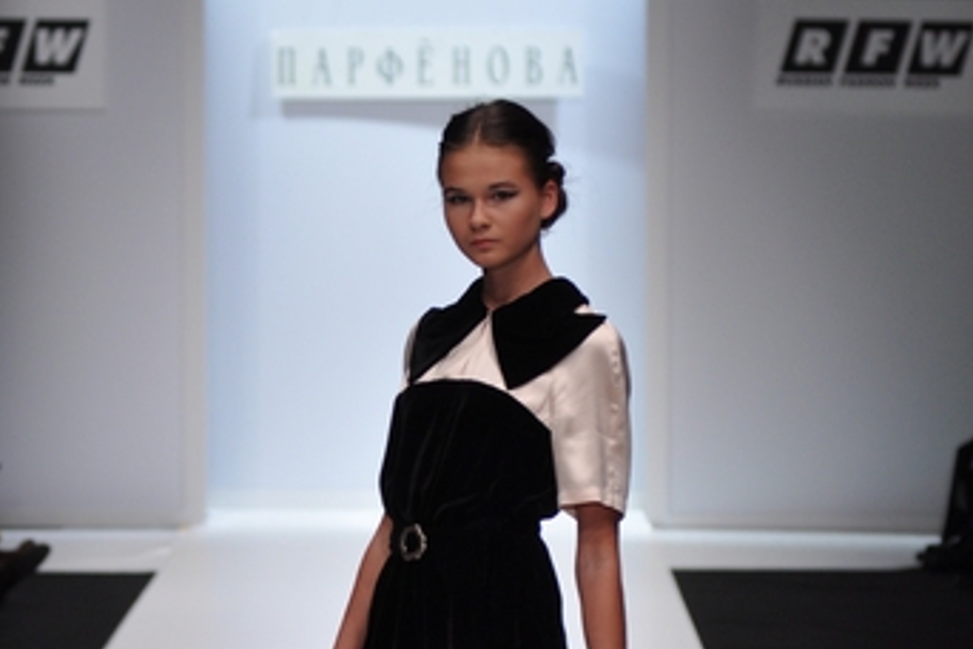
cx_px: 488
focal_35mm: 182
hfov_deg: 11.3
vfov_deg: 7.5
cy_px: 658
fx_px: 4919
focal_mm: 80
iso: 640
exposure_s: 1/250
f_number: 3.5
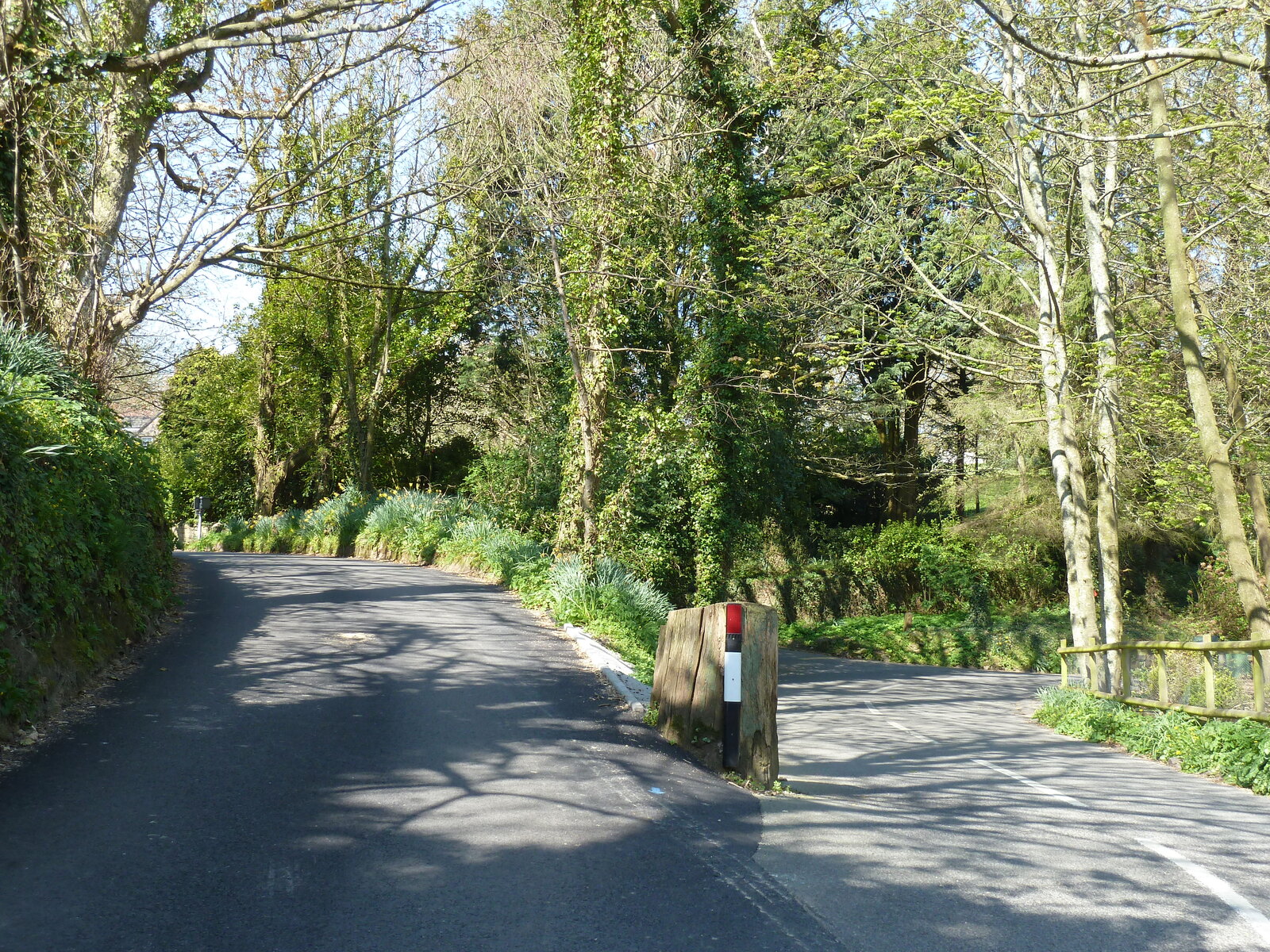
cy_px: 476
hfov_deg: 46.8
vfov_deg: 36.0
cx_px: 635
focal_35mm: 40
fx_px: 1468
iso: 80
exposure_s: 1/100
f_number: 4
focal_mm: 6.5
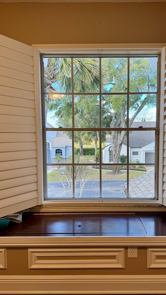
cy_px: 150
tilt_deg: -4.2
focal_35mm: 27
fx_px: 211
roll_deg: +0.5
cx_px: 98
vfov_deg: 69.8
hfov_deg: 42.7
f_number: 1.78
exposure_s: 1/120
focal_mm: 6.76
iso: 64
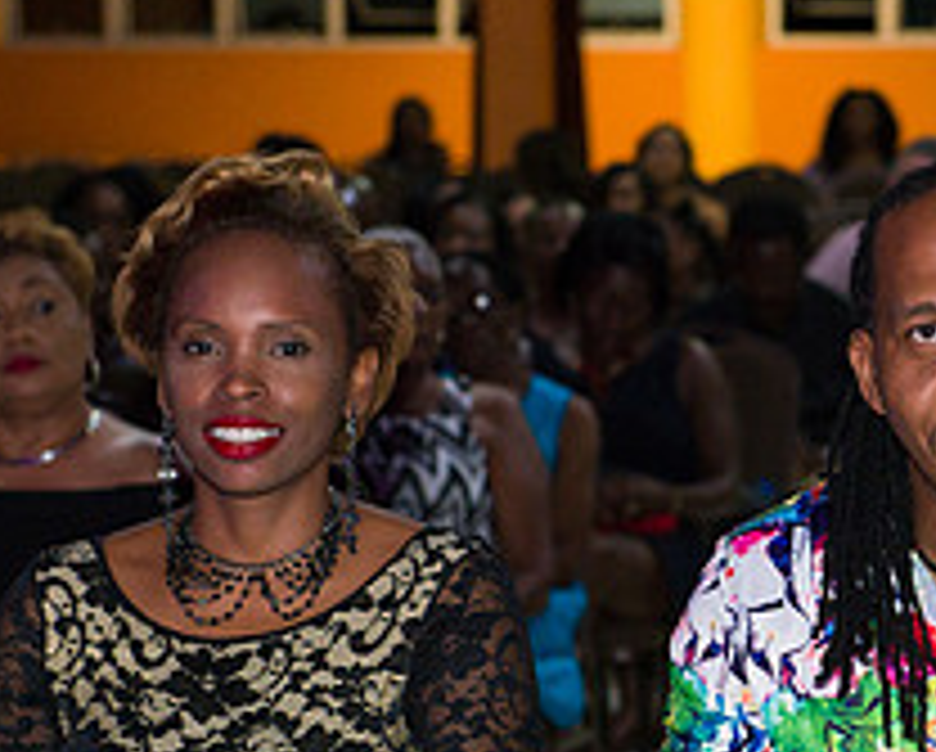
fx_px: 5077
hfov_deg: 10.5
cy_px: 516
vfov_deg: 8.5
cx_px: 842
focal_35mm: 183
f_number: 5
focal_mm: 70
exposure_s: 1/160
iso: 4000
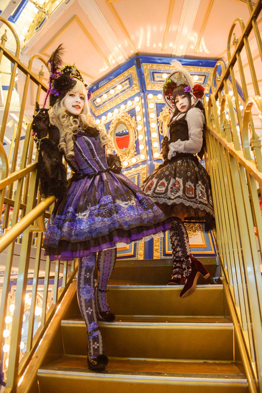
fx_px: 262
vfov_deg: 73.7
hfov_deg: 53.2
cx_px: 131
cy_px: 196
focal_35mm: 24
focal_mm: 24
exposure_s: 1/60
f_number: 4
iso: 3200
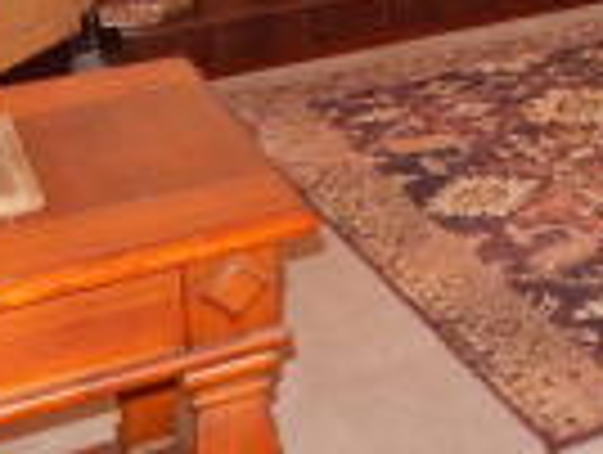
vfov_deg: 13.5
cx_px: 821
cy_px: -326
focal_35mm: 100
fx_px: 1745
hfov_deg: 18.1
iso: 250
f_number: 3
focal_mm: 4
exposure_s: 1/30
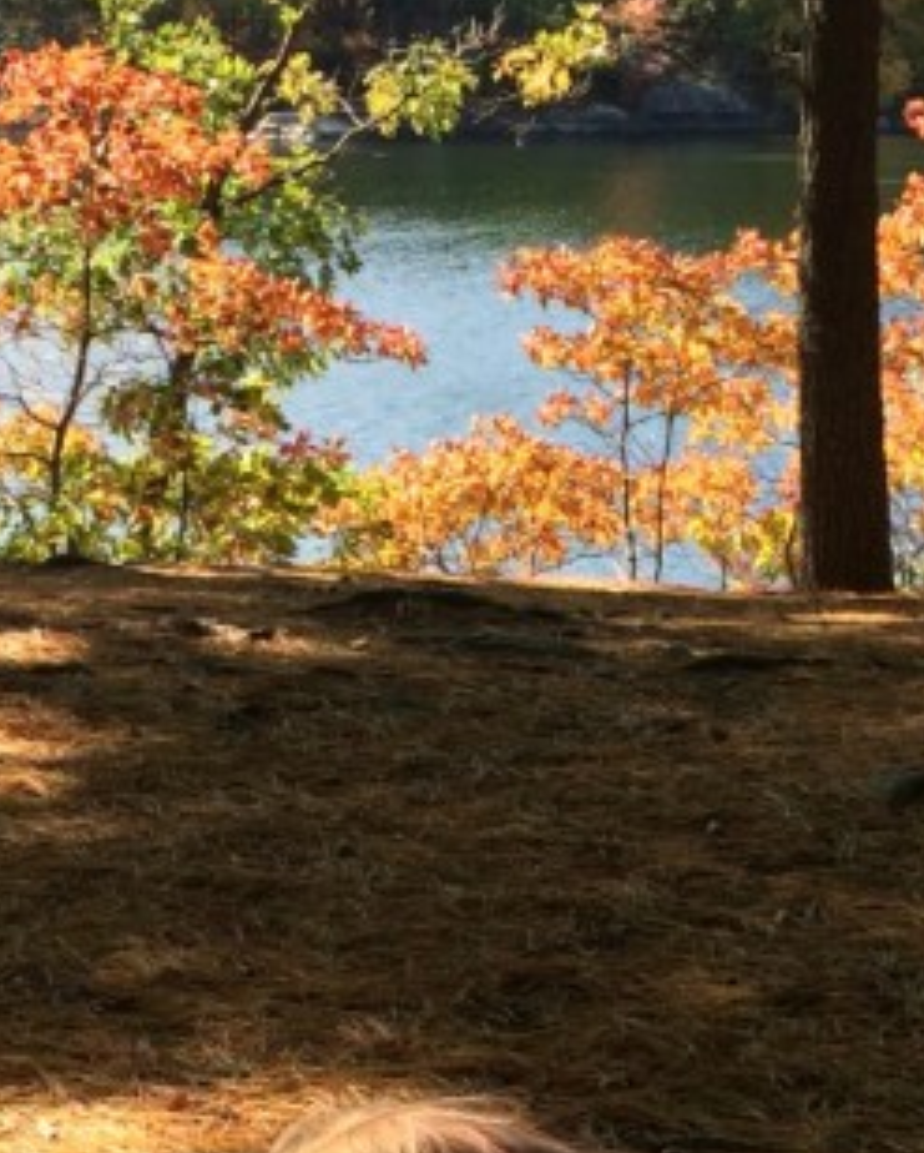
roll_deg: -0.2
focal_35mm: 94
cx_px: 449
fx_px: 3208
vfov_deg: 20.0
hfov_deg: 16.4
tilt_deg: -19.1
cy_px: 1044
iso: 32
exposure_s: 1/570
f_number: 2.2
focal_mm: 4.15
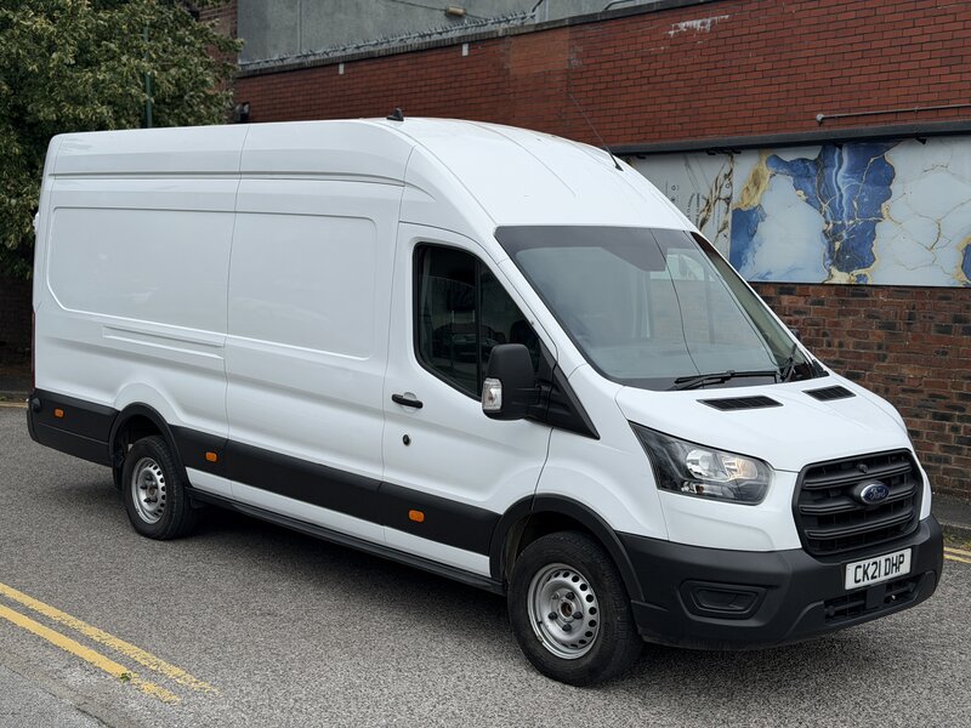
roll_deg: -2.8
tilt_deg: -2.8
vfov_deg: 30.3
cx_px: 486
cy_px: 364
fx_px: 1346
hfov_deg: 39.7
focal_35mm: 48
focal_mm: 6.76
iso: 64
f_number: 1.78
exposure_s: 1/3704
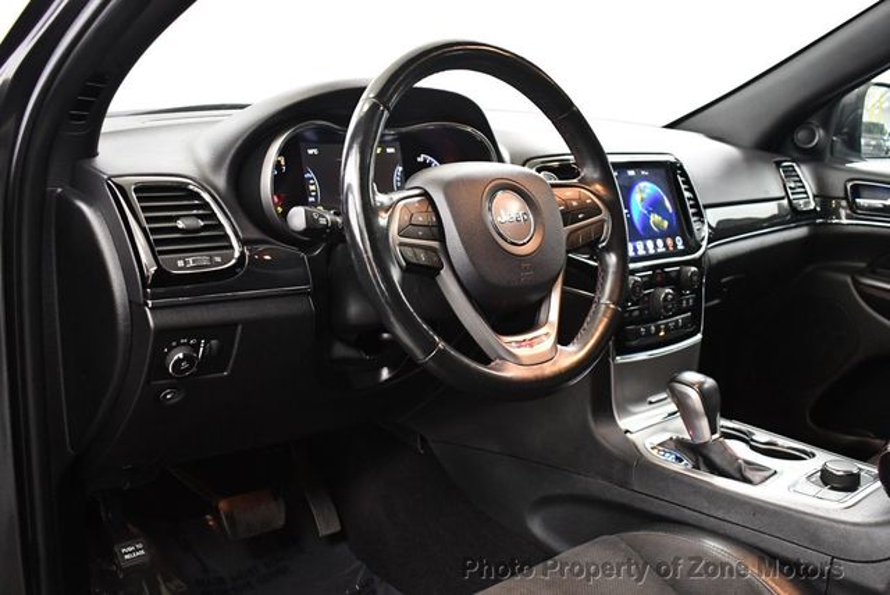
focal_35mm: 36
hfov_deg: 53.1
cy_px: 298
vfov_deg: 36.9
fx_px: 891
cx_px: 445
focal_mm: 18
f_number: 3.5
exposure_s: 1/60
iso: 3200
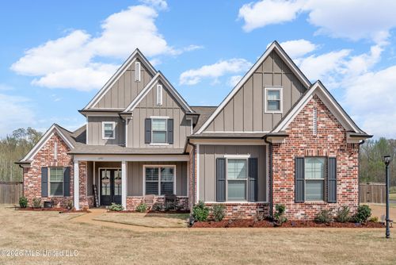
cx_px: 198
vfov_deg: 41.2
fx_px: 352
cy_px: 132
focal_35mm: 32
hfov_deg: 58.7
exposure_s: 1/1250
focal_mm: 32
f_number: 9
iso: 800
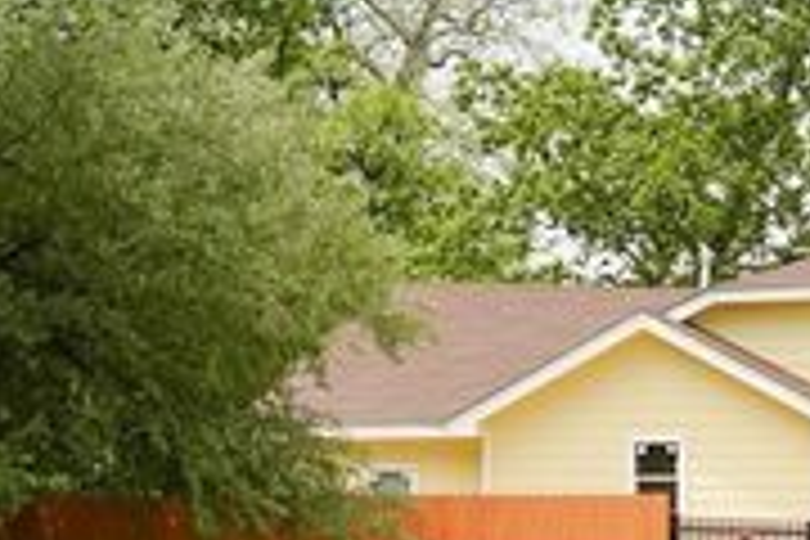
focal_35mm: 139
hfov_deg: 14.6
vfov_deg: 9.8
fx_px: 3127
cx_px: 680
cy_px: 522
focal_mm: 50
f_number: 4
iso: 800
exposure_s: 1/8000
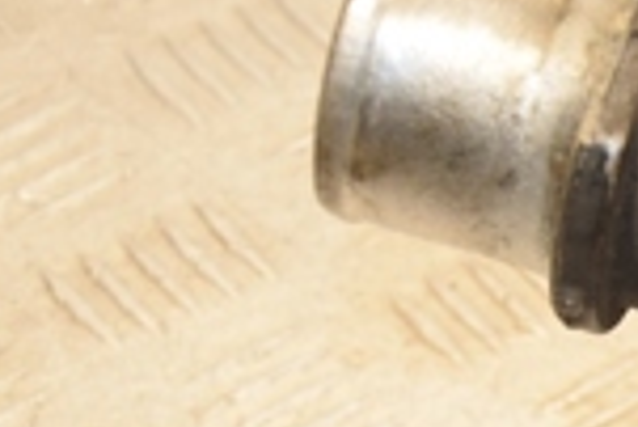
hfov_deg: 7.4
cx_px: 1204
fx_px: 4736
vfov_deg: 5.1
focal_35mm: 267
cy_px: 617
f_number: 5.6
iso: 800
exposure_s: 1/200
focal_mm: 42
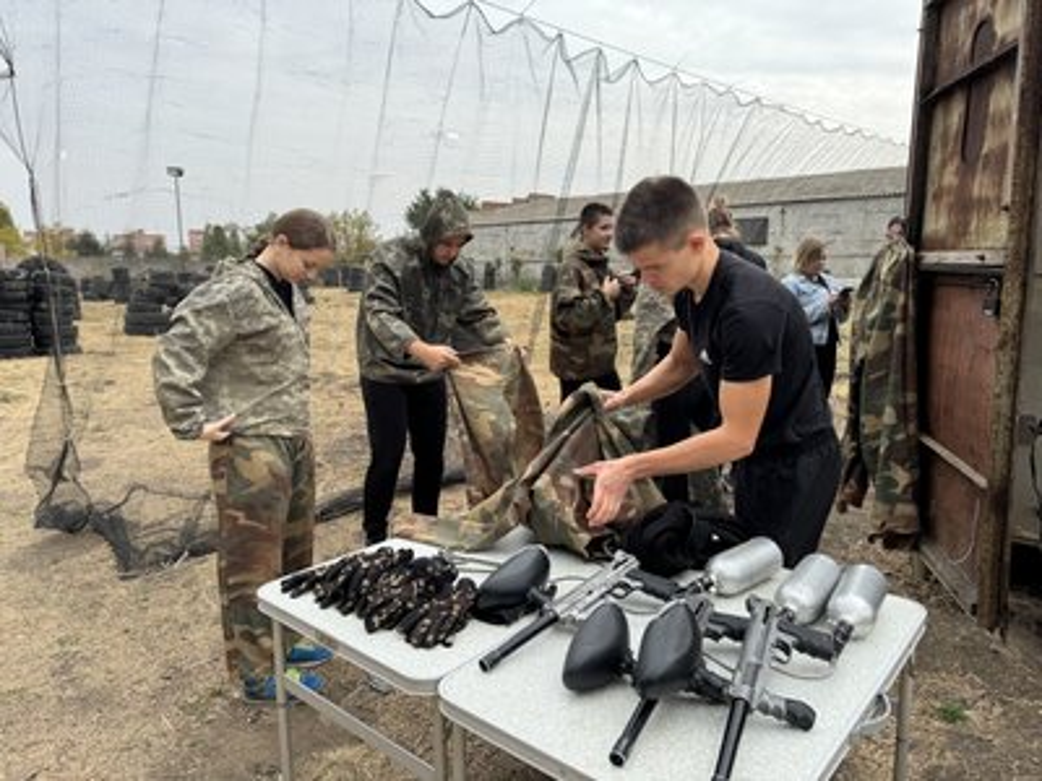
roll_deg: +0.5
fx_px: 722
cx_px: 521
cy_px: 390
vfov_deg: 56.8
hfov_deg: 71.6
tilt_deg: -9.5
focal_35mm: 24
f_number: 1.78
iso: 80
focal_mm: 6.76
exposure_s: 1/1488
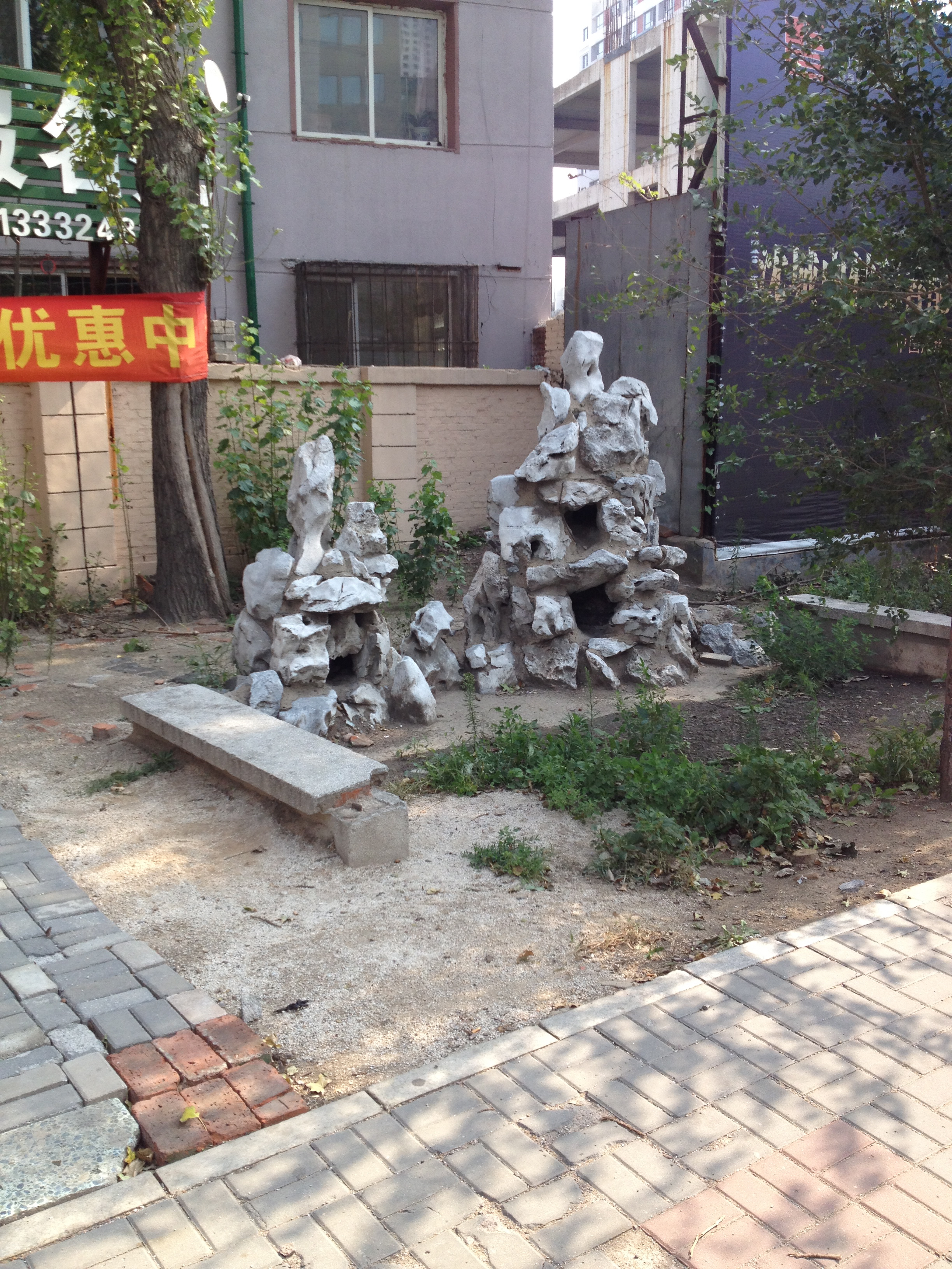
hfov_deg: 40.7
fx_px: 1283
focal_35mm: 35
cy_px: 634
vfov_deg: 52.6
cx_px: 476
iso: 50
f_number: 2.4
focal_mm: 4.28
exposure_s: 1/409
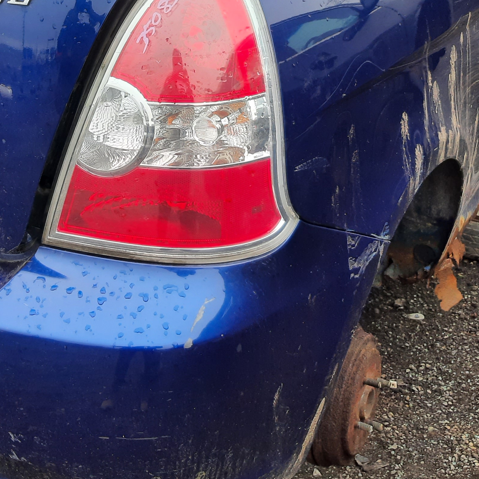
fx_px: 908
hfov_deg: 28.8
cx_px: 85
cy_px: 44
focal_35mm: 58
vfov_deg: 28.4
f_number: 1.7
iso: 40
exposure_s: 1/230
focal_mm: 3.92
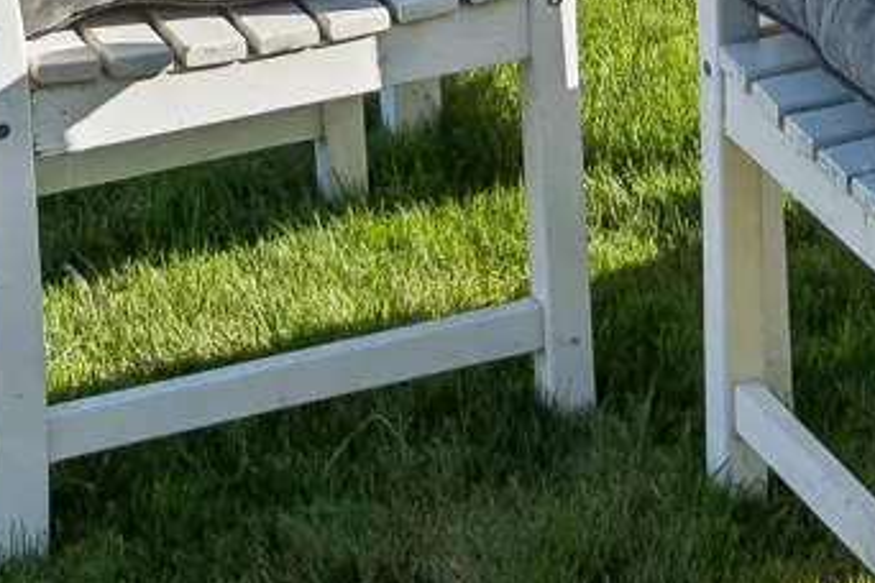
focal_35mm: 202
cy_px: -795
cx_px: 944
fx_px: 4909
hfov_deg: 10.1
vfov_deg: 6.5
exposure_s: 1/1600
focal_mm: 24
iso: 200
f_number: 4
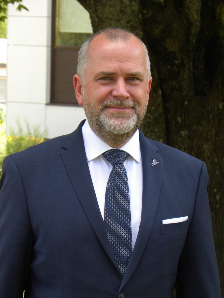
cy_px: 149
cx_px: 112
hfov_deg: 8.1
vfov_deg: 10.7
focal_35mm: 184
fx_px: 1588
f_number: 4.5
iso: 119
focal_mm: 32.7
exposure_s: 1/130
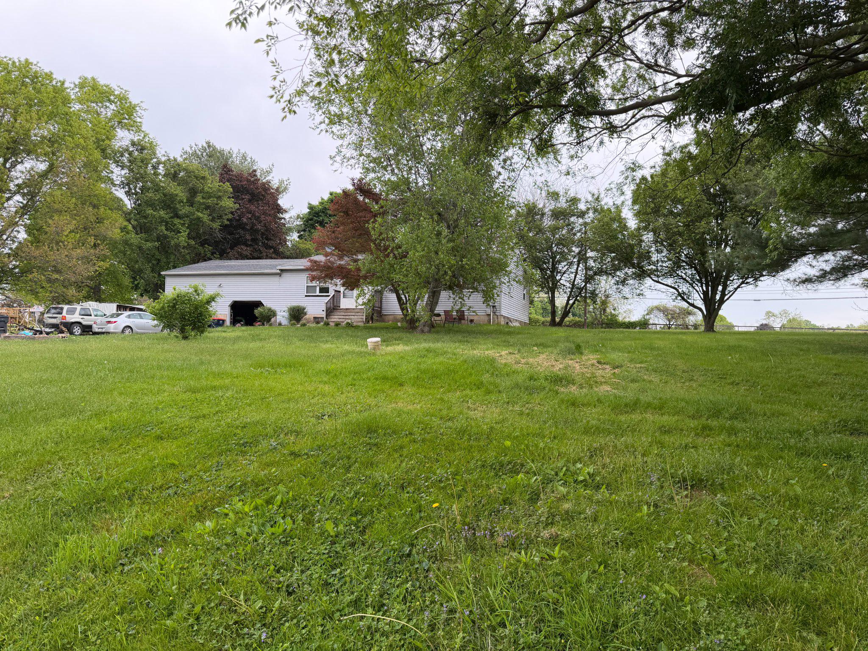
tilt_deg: +1.8
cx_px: 434
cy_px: 326
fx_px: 602
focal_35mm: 24
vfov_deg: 56.8
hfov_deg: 71.6
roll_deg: -1.6
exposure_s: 1/535
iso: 100
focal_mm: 6.76
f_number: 1.78
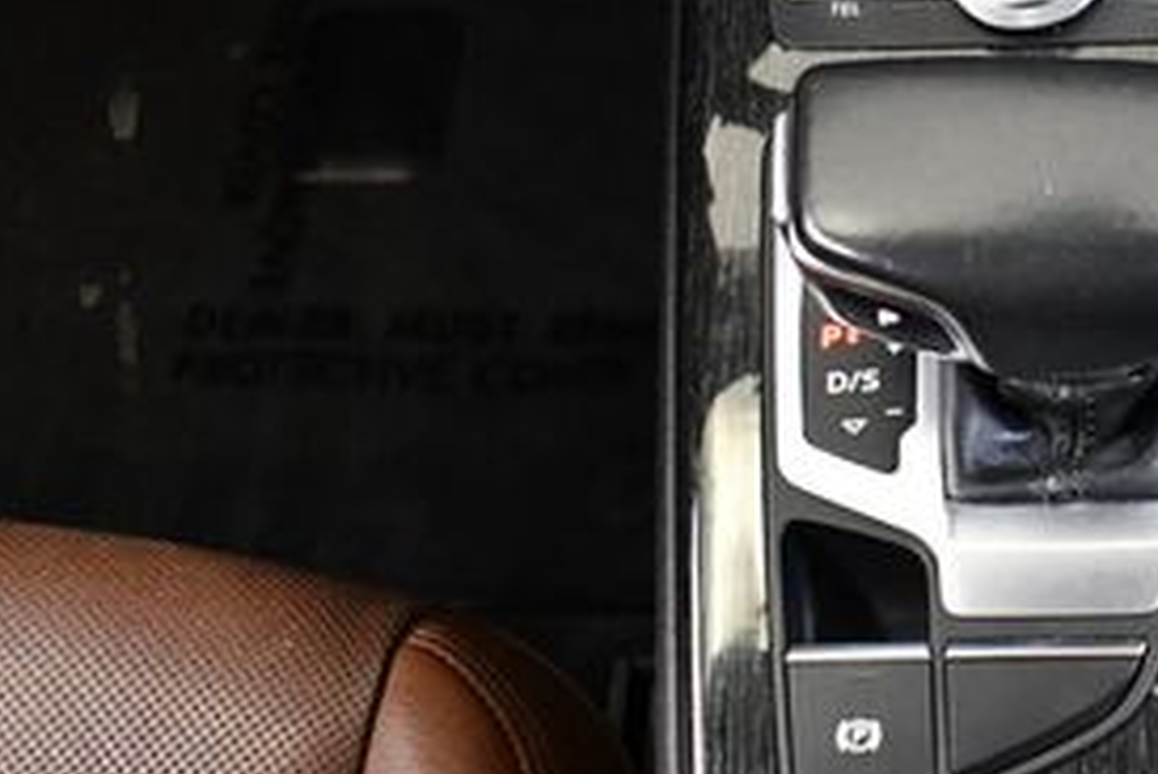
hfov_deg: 22.9
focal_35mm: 84
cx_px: 1230
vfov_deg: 16.2
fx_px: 2703
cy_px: 152
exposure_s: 1/80
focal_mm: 18
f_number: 3.5
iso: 3200
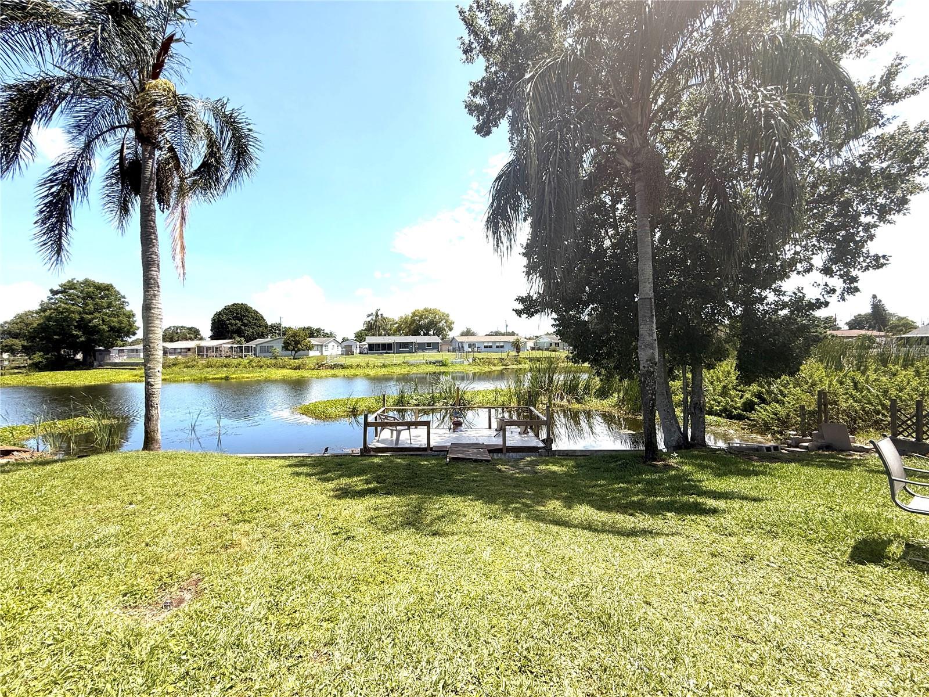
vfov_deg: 85.7
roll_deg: +1.1
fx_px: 376
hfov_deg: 102.1
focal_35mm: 14
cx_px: 464
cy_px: 348
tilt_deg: -0.3
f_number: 2.2
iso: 50
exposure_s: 1/2237
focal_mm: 2.22
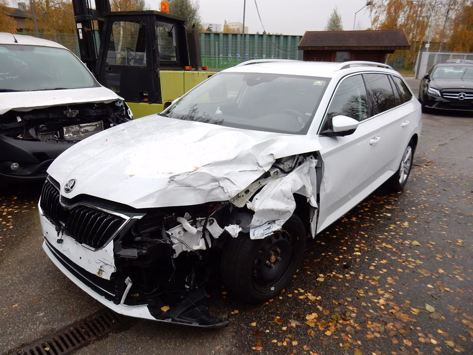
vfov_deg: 54.9
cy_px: 178
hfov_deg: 69.4
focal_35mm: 25
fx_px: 342
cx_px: 236
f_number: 3.7
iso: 125
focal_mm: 4.5
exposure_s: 1/80
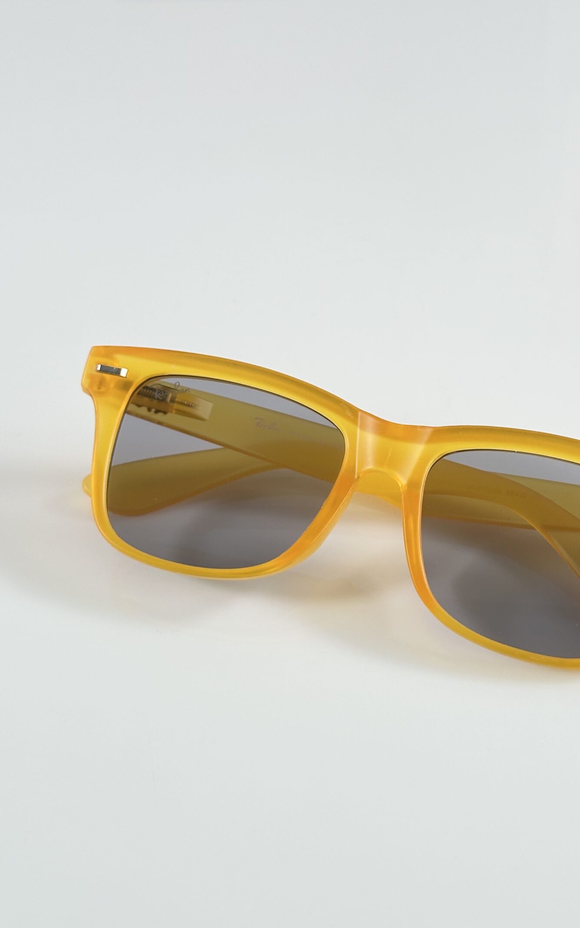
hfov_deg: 21.2
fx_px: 1542
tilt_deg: -45.5
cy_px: 513
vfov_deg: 33.4
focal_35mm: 61
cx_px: 379
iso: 64
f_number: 1.78
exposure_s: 1/121
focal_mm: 6.86
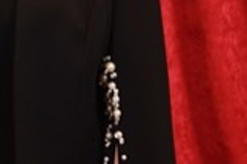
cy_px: -93
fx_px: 1141
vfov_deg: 8.0
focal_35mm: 166
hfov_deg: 11.8
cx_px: -127
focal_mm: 33.5
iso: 640
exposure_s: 1/125
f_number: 4
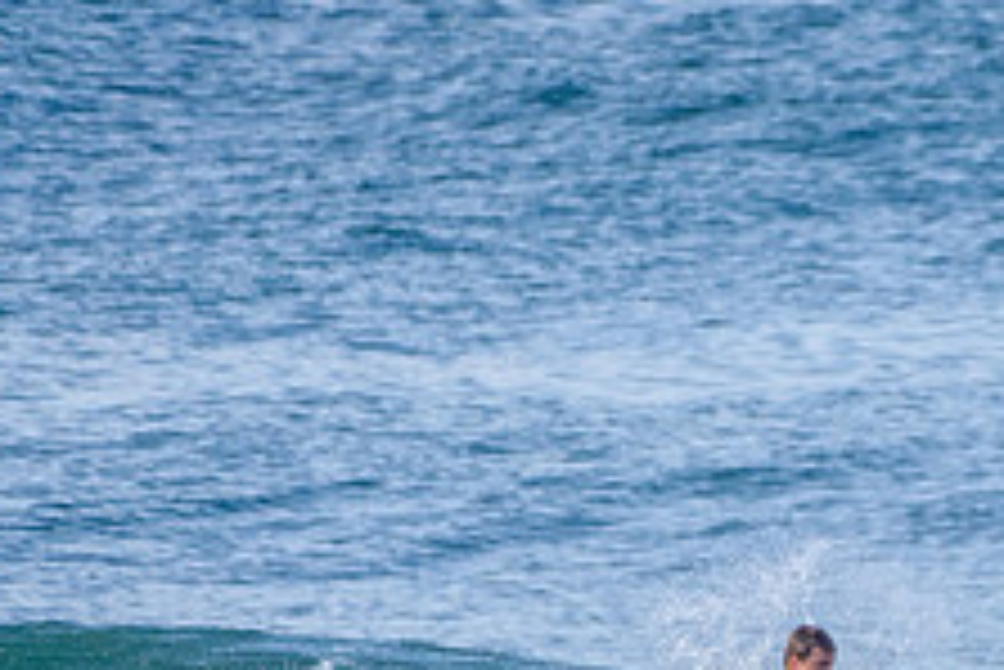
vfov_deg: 0.7
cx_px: 1166
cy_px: 762
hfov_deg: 1.1
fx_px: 54445
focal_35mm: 1951
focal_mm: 500
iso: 500
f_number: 5.6
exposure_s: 1/2000
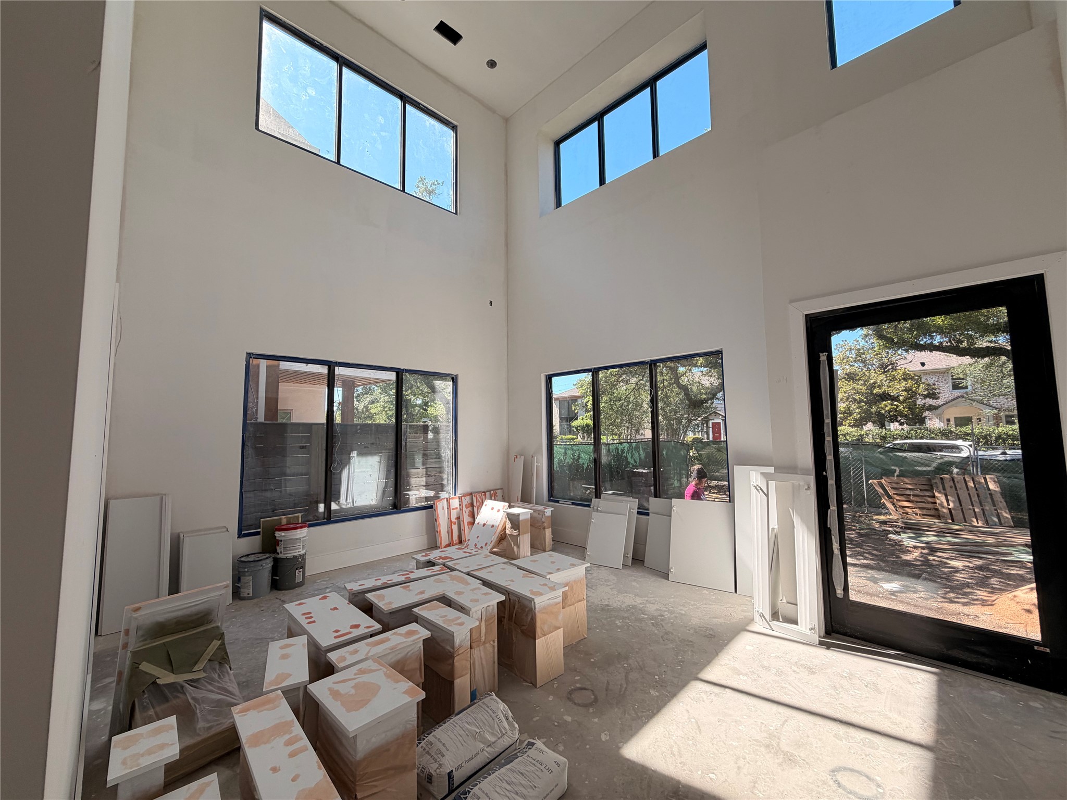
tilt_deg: +5.1
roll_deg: +0.9
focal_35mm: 14
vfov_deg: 85.7
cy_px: 400
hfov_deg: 102.1
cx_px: 534
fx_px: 432
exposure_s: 1/241
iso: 40
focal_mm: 2.22
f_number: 2.2
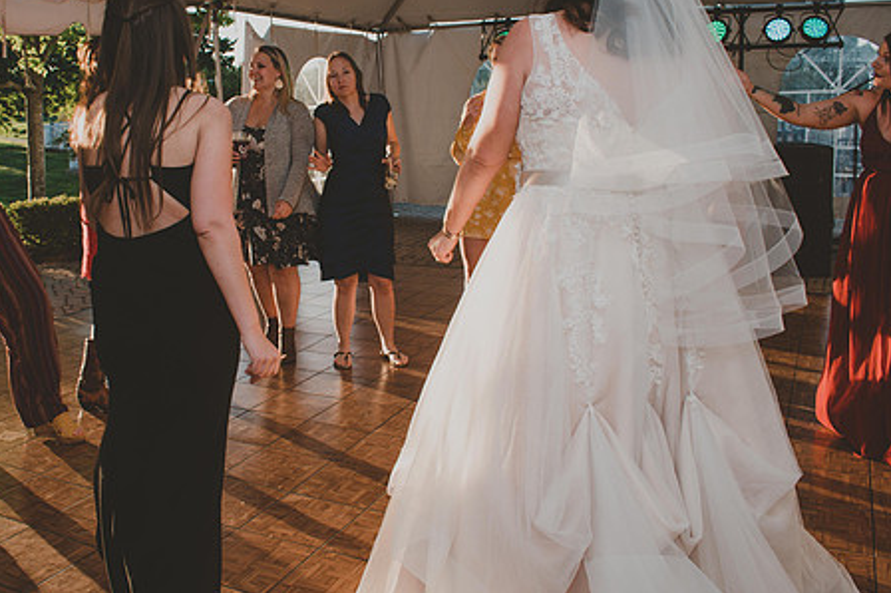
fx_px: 866
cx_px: 360
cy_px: 216
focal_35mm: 35
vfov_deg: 37.5
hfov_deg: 54.1
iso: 100
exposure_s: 1/125
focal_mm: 18
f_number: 5.6
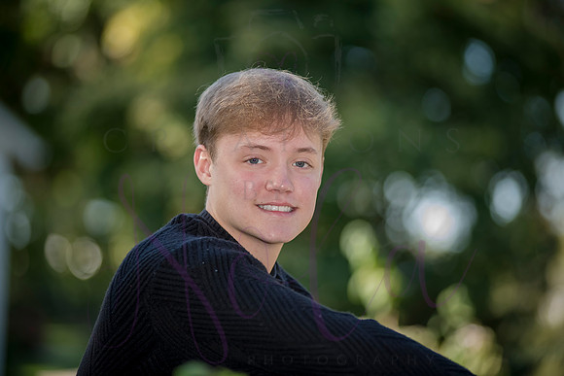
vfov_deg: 8.9
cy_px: 188
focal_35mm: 155
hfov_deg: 13.2
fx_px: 2429
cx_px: 282
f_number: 3.2
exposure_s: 1/500
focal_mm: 155
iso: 800
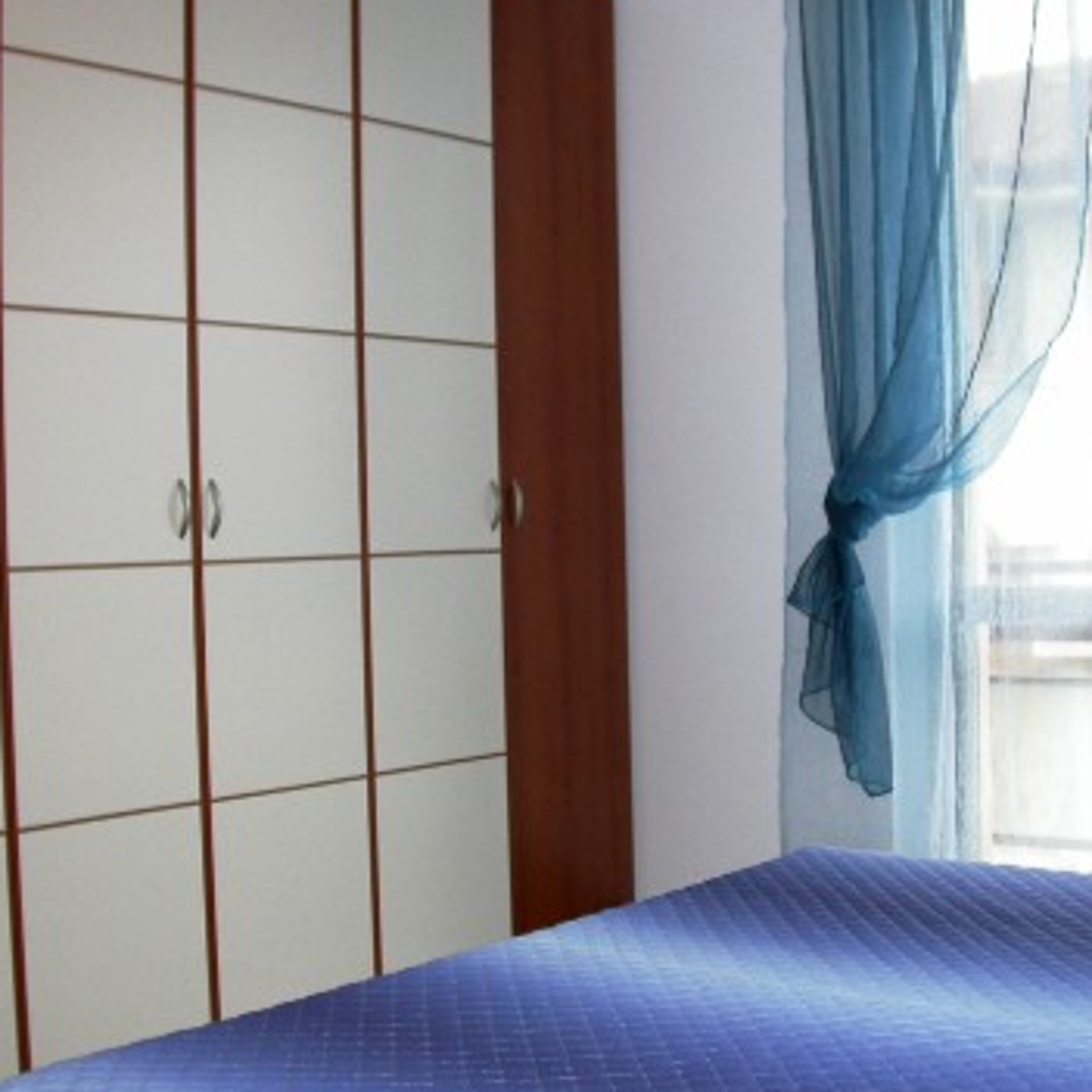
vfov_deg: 32.8
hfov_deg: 32.7
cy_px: 548
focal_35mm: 52
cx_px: 656
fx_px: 1856
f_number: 2.6
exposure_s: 1/30
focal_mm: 7.85
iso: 100
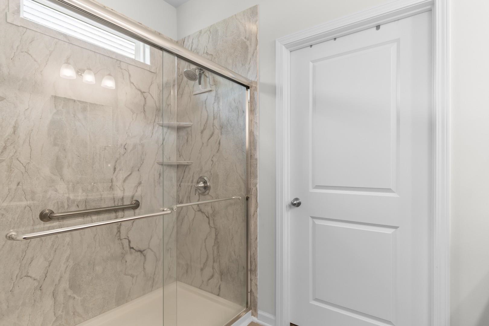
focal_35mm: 18
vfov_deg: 67.4
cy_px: 163
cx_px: 244
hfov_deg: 90.0
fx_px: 244
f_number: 4.8
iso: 100
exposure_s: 1/10
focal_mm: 12
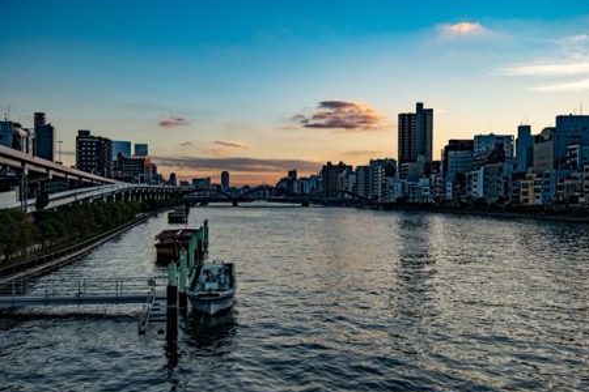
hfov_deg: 58.7
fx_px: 524
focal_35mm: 32
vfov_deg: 41.1
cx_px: 304
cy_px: 192
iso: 100
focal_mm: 20
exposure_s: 1/80
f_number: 8
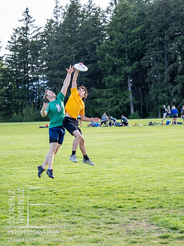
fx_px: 951
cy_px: 123
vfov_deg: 14.7
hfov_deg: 11.1
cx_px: 92
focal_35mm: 134
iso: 400
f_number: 2.8
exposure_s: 1/1000
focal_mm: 67
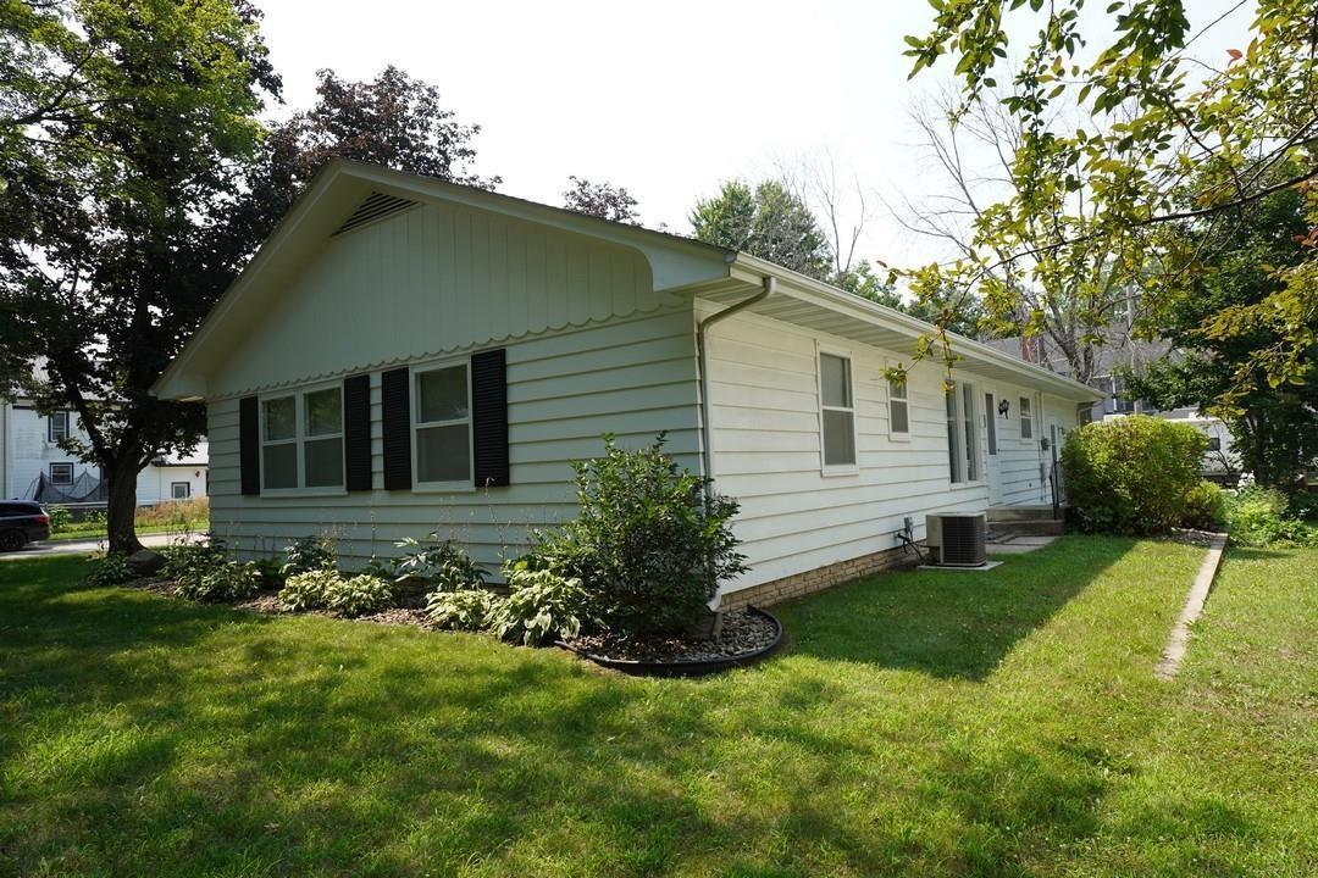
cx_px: 659
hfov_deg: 81.2
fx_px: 769
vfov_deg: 59.5
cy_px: 439
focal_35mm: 21
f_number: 5
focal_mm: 14
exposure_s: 1/1000
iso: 400
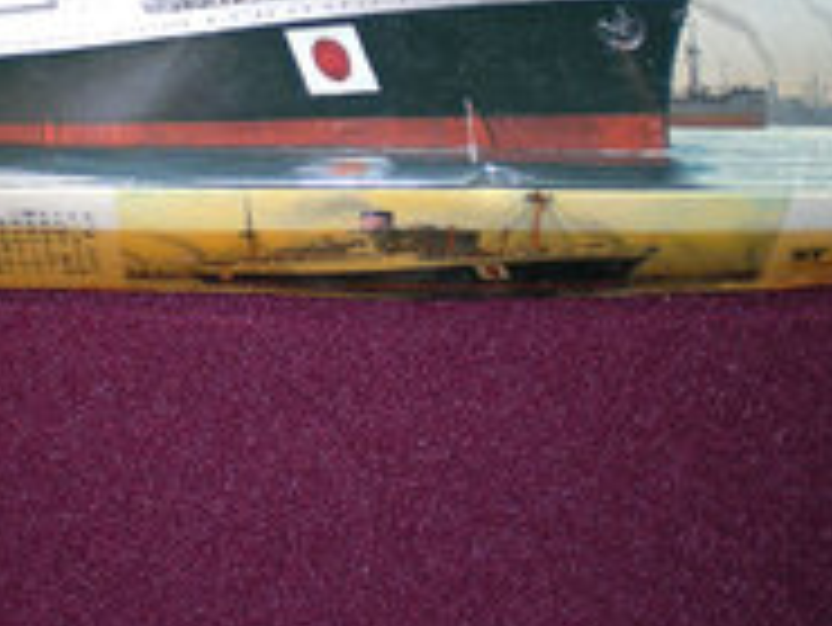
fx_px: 1972
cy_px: -14
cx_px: 238
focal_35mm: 82
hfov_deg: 23.6
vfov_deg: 17.6
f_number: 3.1
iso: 64
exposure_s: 1/60
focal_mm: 6.3
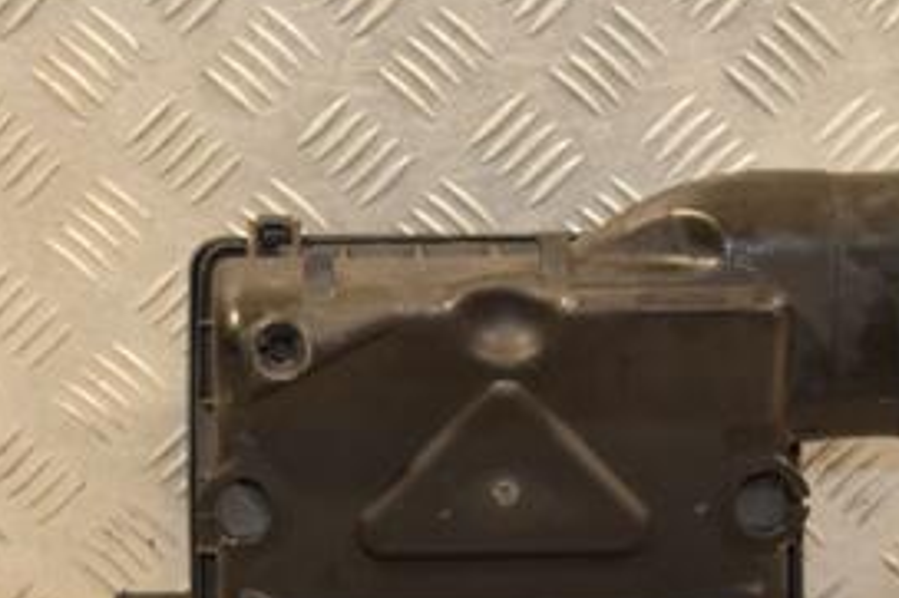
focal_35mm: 139
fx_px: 3469
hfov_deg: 14.8
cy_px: 456
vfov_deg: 9.8
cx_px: 496
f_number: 4.8
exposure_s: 1/200
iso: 800
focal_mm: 42
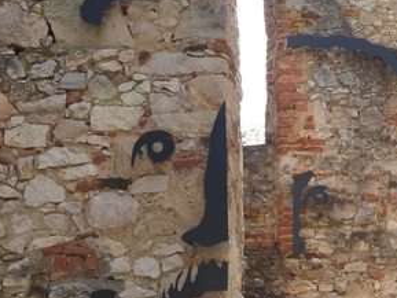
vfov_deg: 12.4
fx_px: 1365
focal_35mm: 119
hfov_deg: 16.5
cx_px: 258
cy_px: 258
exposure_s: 1/500
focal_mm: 7.7
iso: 100
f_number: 3.2
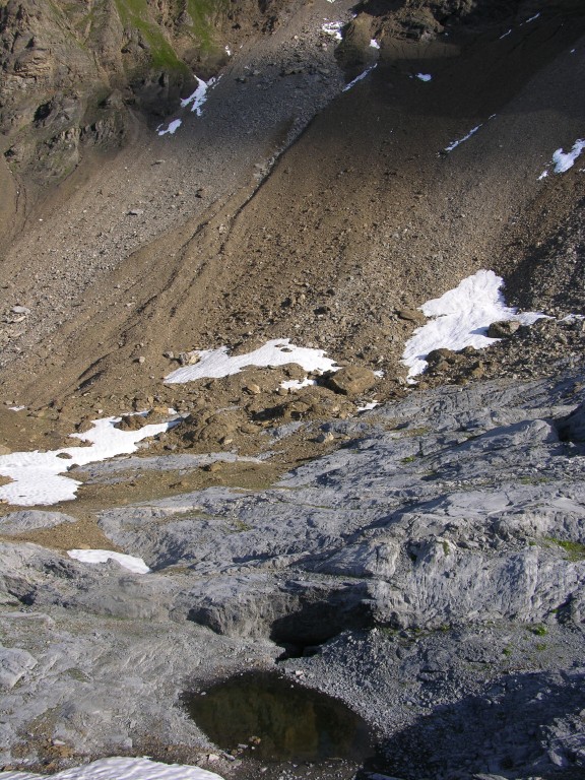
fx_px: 789
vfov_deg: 52.6
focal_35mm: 35
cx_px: 292
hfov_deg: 40.7
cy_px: 390
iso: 50
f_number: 5.6
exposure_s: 1/202
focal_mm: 8.9
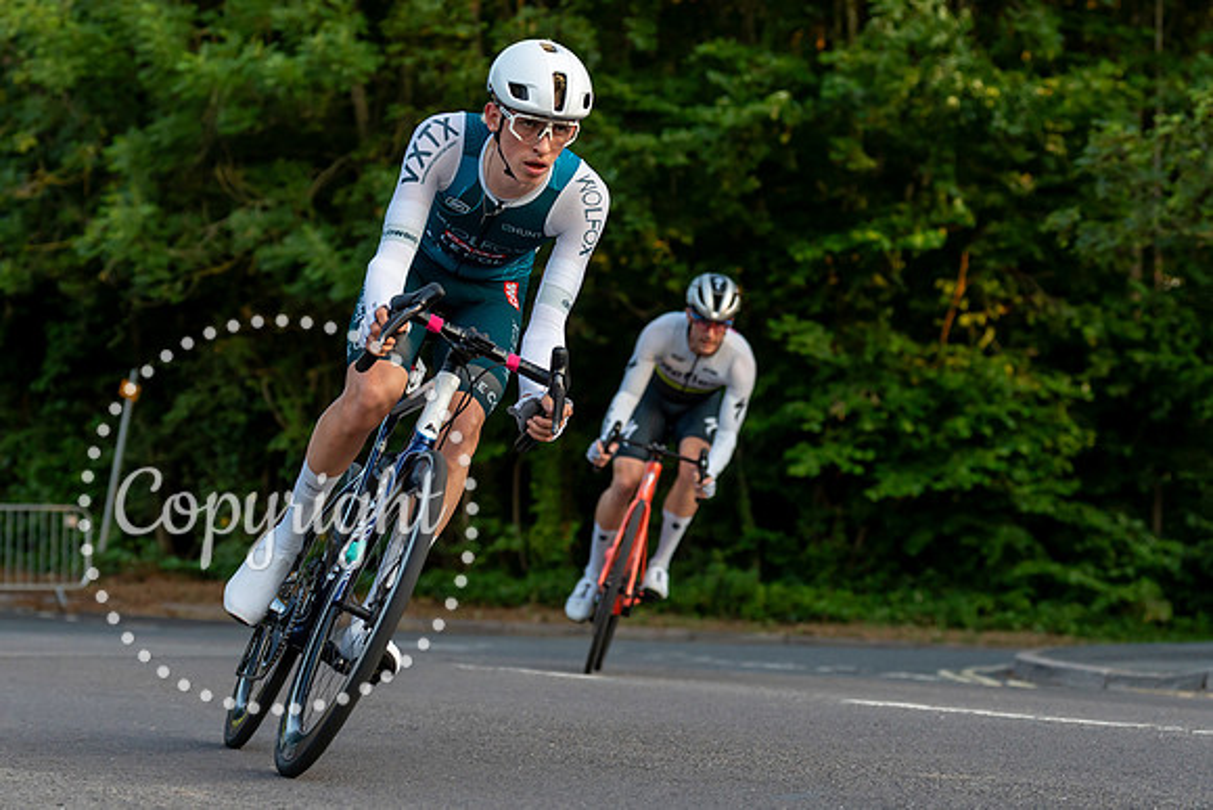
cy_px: 323
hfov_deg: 21.7
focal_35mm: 94
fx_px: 3158
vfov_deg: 14.6
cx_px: 524
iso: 1000
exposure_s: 1/800
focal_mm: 70
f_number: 3.5
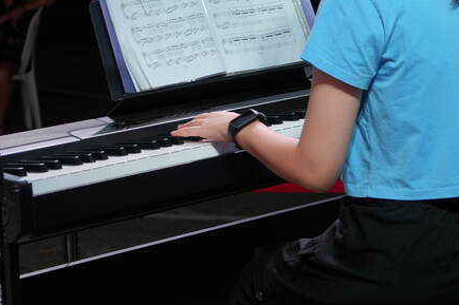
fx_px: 2192
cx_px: 329
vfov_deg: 7.9
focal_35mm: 172
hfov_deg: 11.9
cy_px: 13
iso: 100
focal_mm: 55.3
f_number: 5.6
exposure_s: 1/25
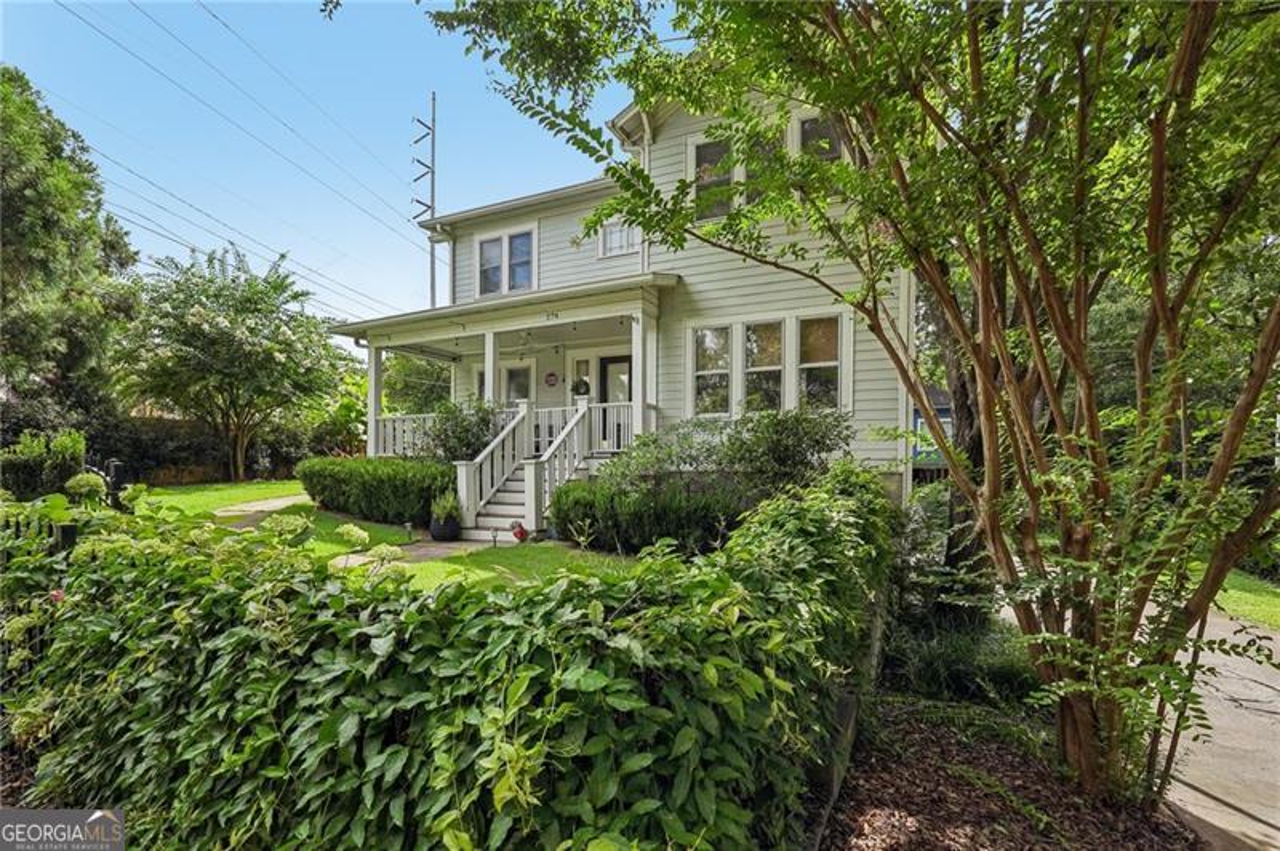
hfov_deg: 95.0
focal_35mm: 16
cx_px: 640
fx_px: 586
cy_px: 426
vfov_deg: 72.0
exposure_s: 1/1250
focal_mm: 16.5
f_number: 8
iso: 800
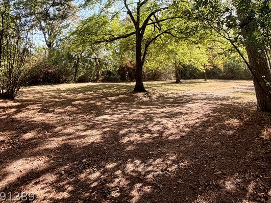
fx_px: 211
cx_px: 137
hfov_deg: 65.3
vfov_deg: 45.0
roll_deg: +2.0
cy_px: 9
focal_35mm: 27
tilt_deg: +14.9
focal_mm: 2.22
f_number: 2.2
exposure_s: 1/195
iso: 40
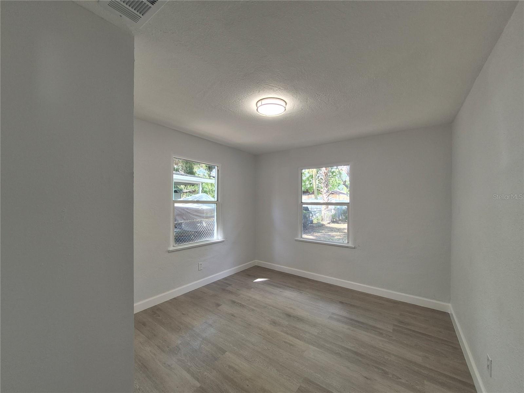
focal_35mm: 13
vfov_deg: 89.9
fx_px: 197
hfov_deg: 106.2
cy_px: 196
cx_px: 262
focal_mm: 1.74
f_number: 2.2
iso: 50
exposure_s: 1/60
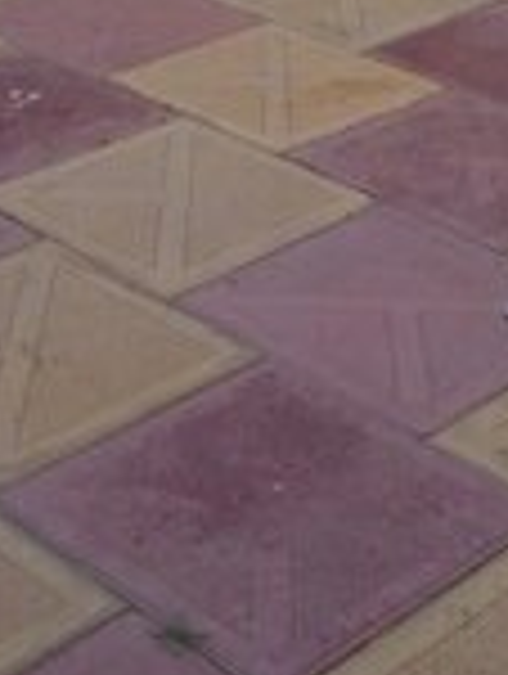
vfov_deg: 19.0
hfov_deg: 16.6
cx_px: 283
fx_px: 1737
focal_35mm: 89
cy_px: -369
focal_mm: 3.7
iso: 40
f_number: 1.9
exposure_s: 1/270
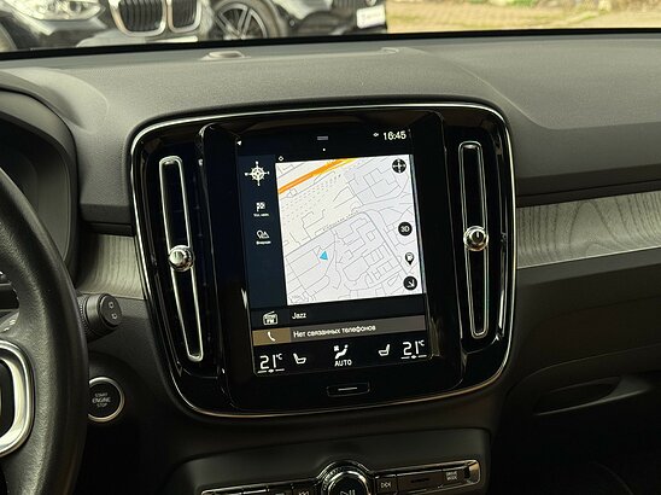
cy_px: 248
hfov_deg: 39.7
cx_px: 330
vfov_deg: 30.2
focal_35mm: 48
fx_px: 916
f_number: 1.78
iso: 64
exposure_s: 1/170
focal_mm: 6.76
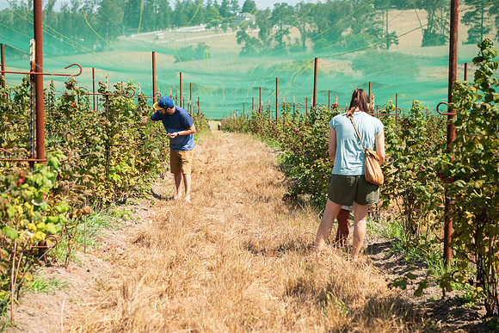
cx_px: 250
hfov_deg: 28.8
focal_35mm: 70
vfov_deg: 19.5
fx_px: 970
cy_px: 166
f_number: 4
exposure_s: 1/3200
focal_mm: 70
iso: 500
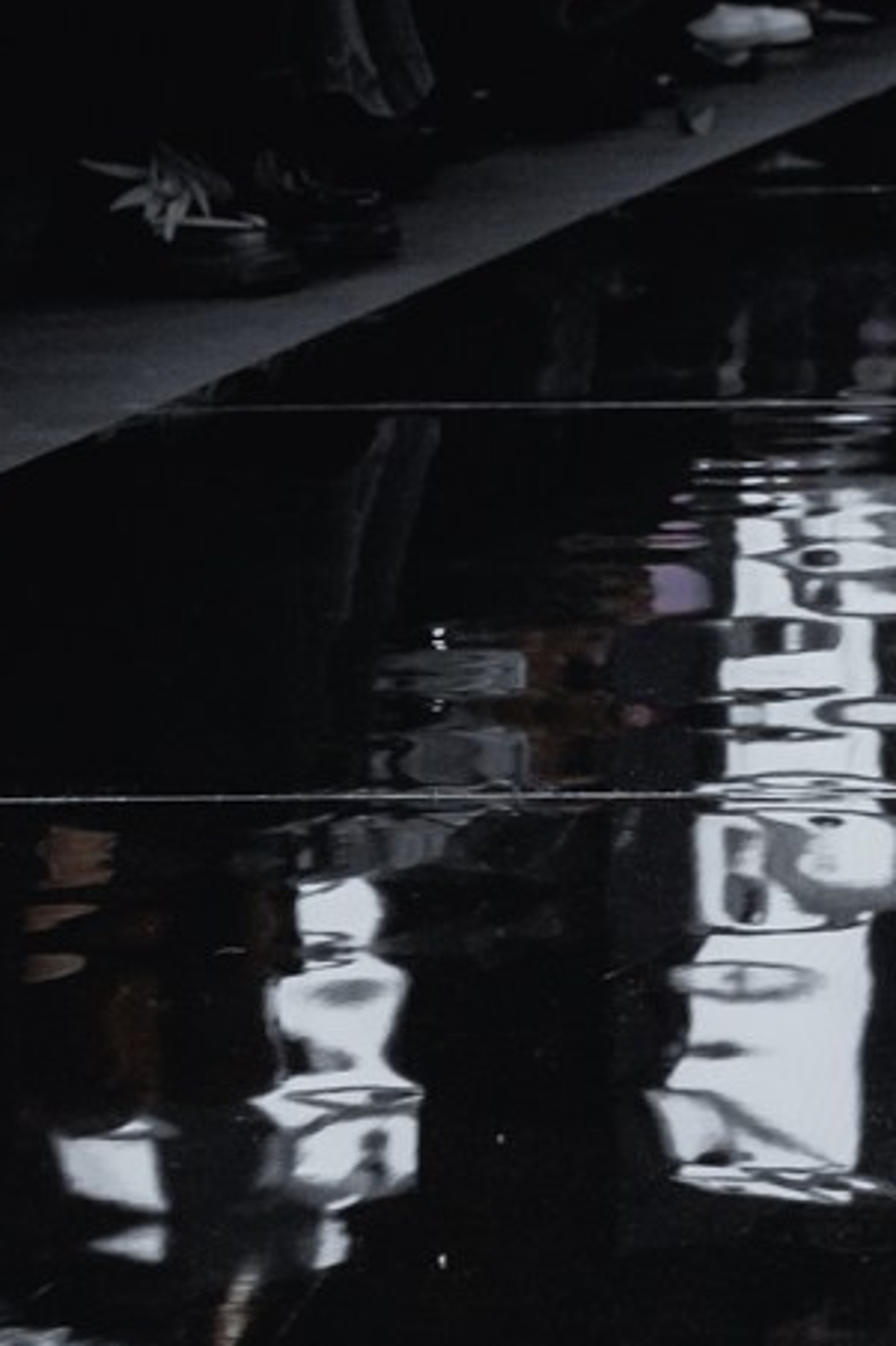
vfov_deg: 9.9
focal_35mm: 204
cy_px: -348
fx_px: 7621
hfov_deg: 6.5
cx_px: 1729
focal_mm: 48
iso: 2000
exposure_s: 1/250
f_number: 4.5
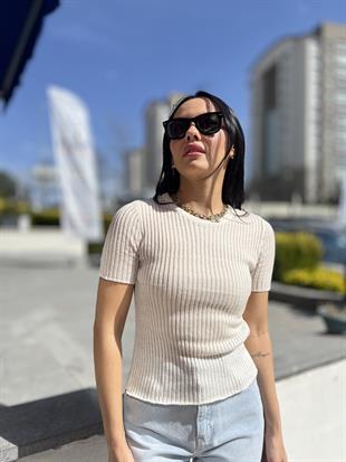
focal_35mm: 26
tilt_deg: +0.8
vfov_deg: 67.3
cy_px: 231
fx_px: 346
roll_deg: +0.0
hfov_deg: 53.1
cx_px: 173
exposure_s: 1/6993
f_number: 1.5
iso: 50
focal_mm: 5.7
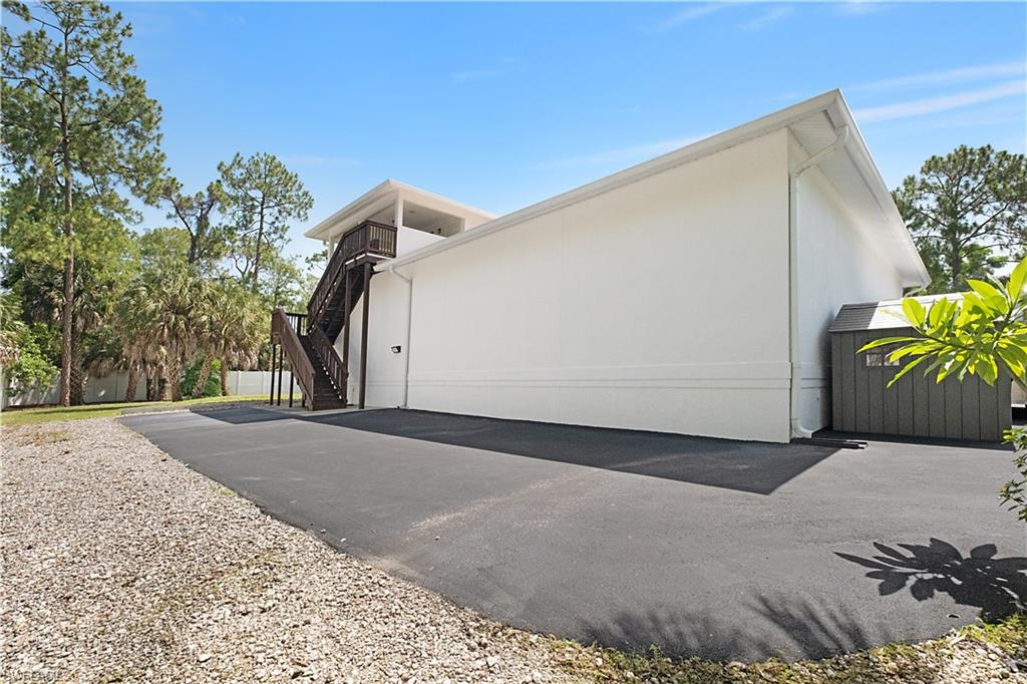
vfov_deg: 77.3
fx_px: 428
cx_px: 514
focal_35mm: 15
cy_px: 342
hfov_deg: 100.4
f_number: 8
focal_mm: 10
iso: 1250
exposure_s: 1/2400
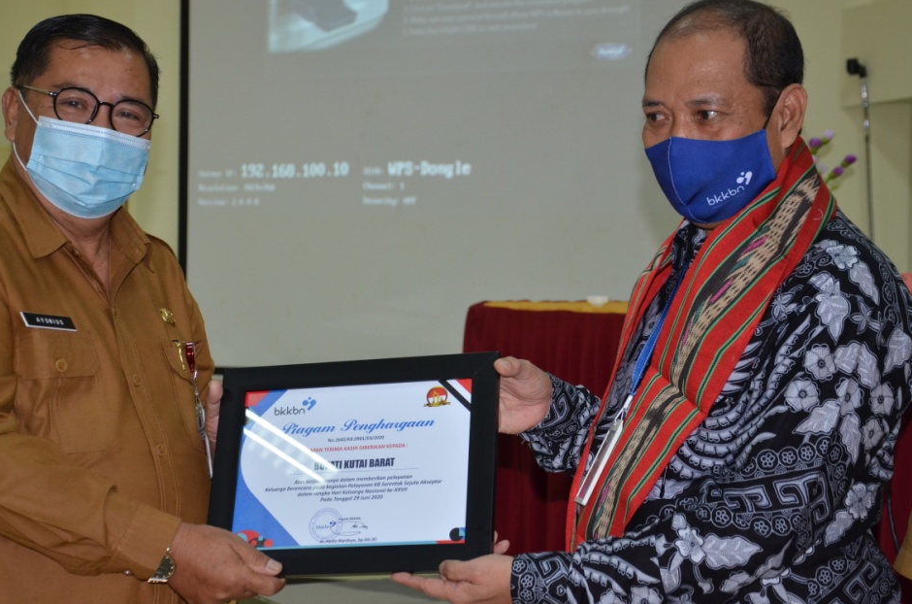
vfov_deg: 18.4
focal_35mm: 74
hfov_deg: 27.6
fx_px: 1859
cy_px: 302
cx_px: 416
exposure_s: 1/60
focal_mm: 45
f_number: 4.8
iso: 800
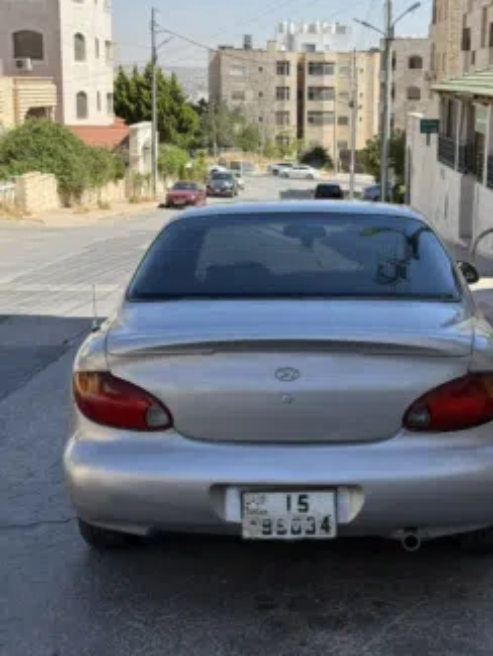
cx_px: 295
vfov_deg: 32.7
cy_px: 293
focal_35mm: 59
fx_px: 1120
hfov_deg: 24.8
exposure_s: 1/3096
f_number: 1.78
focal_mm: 6.76
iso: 64
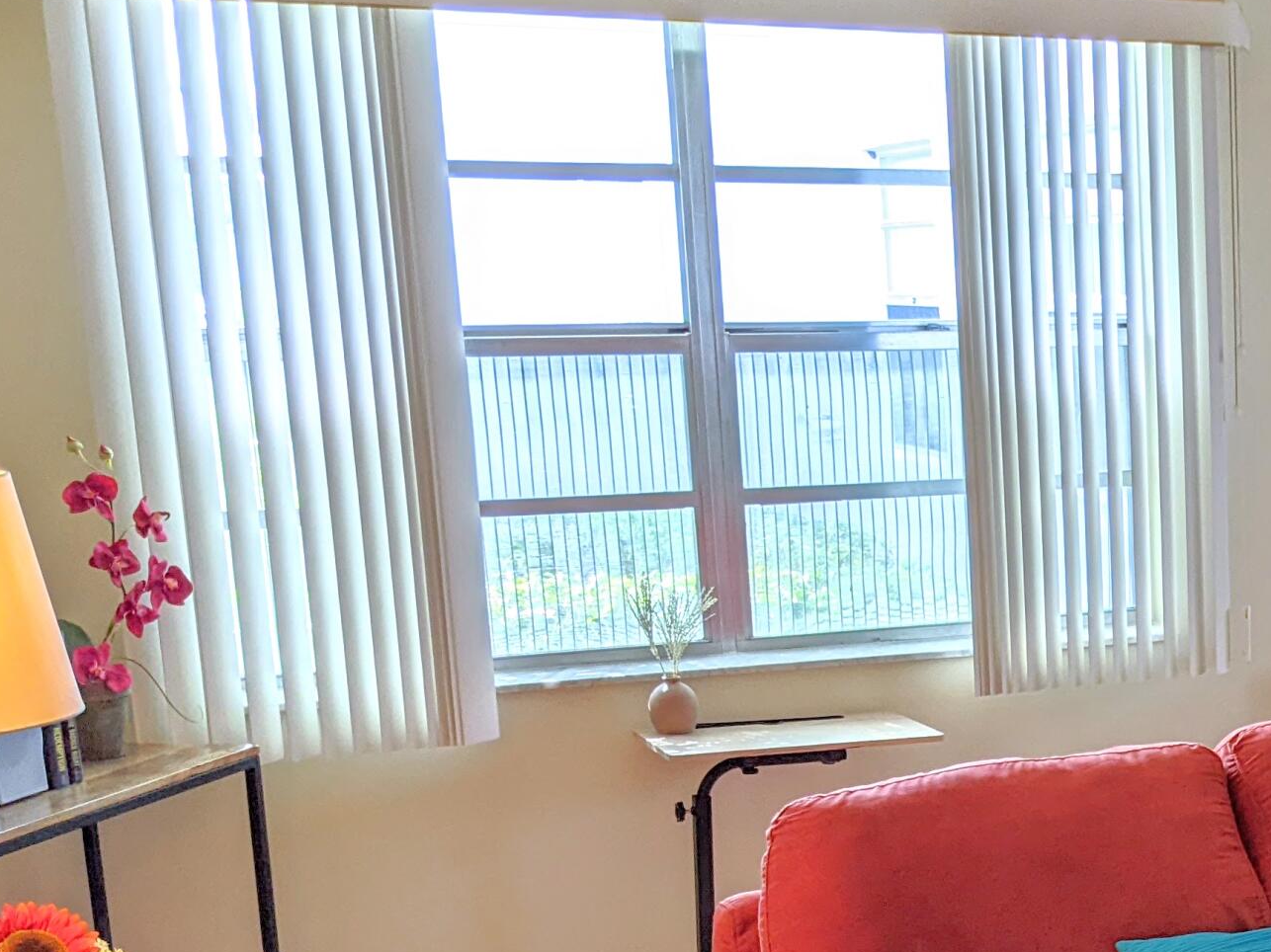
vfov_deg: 22.9
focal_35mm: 63
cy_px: 797
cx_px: 1430
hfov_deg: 27.8
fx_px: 2313
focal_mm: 4.38
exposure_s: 1/120
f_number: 1.73
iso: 47
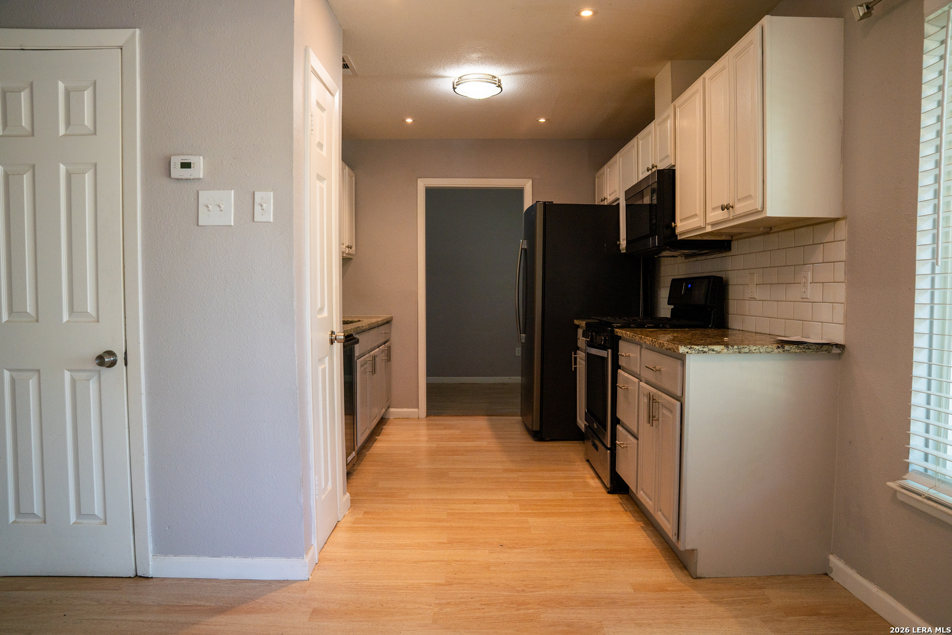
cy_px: 318
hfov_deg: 73.7
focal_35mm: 24
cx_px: 476
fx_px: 635
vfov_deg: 53.1
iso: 320
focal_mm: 24
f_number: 8
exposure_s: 1/100
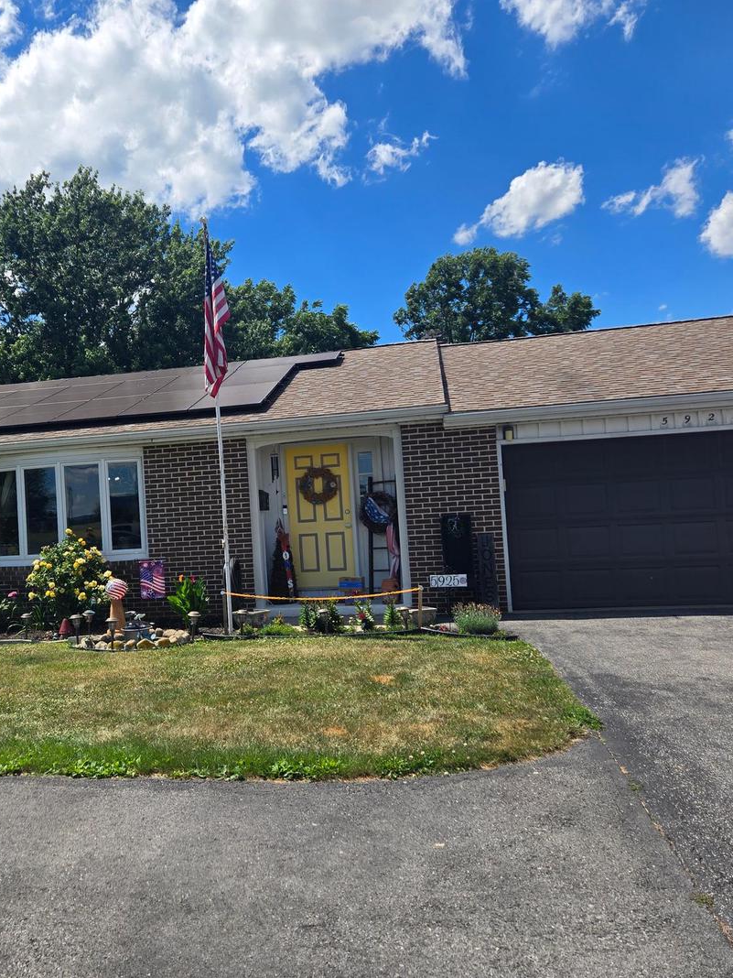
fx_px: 875
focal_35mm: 31
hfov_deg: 44.5
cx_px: 221
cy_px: 494
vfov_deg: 58.4
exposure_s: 1/2122
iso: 25
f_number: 1.8
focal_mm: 5.4
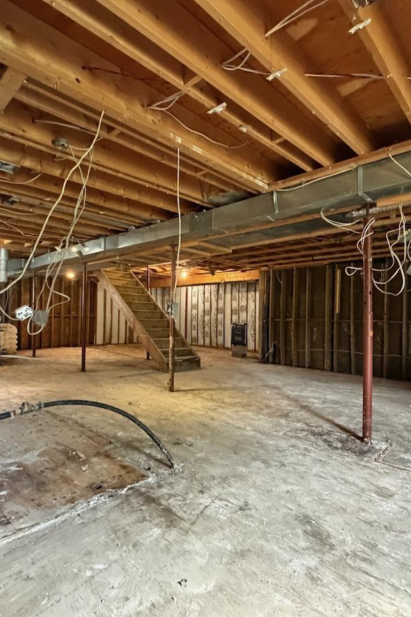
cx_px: 183
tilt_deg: +0.4
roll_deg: -0.6
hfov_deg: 61.7
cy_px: 317
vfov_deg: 84.0
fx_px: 343
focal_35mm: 20
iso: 1000
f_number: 2.2
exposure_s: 1/60
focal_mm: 2.22
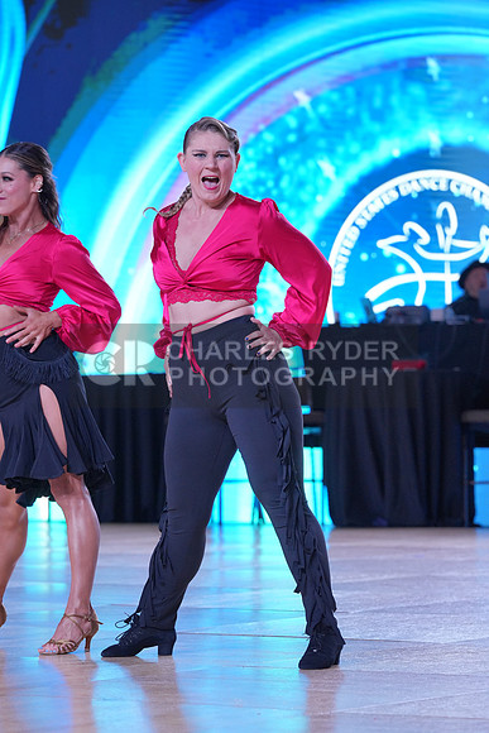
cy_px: 366
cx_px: 244
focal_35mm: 163
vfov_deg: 12.6
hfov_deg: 8.4
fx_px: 3319
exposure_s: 1/400
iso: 1600
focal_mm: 163
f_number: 5.6
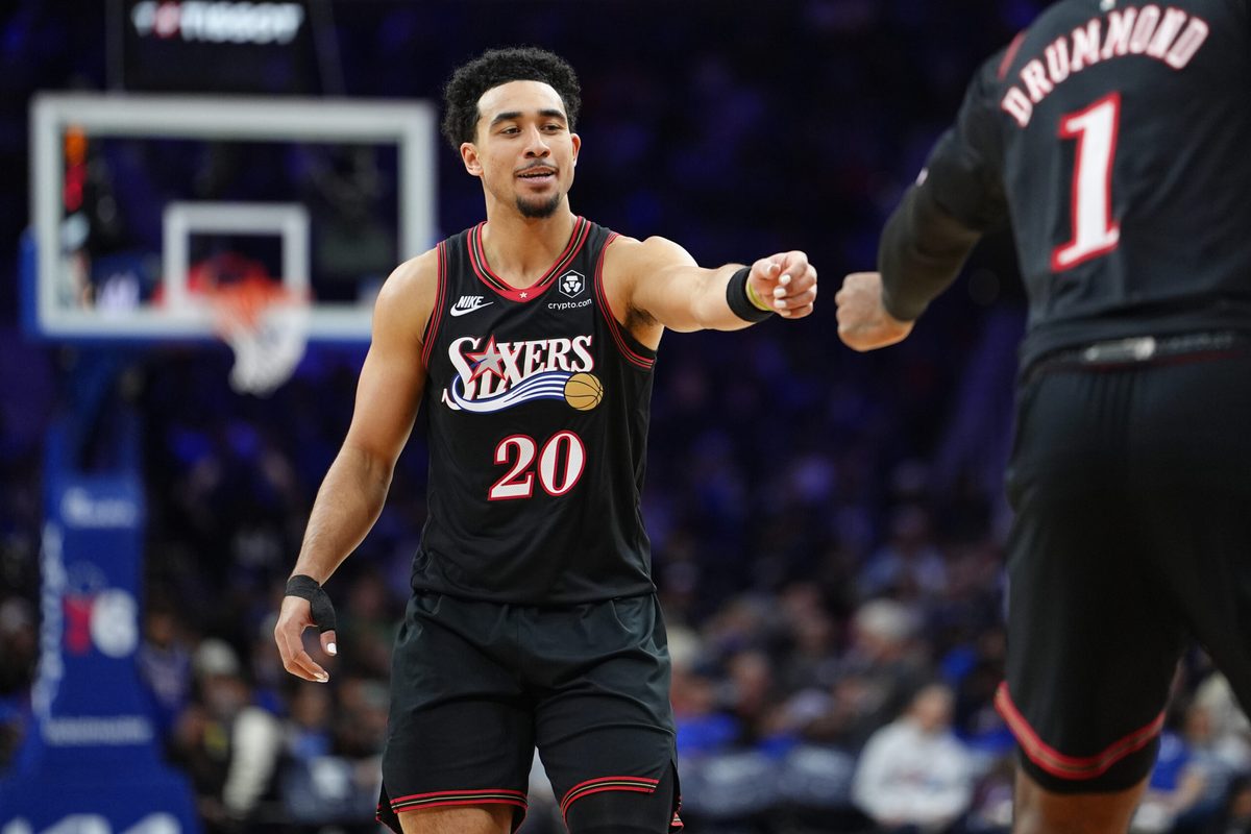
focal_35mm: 150
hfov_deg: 13.7
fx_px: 5212
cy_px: 417
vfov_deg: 9.1
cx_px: 626
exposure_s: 1/2000
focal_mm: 150
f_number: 2
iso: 2000
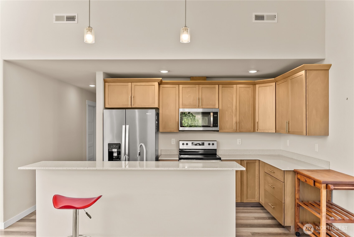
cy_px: 118
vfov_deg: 48.1
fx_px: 265
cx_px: 177
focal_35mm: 27
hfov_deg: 67.6
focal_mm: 26.9
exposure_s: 1/125
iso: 200
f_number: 2.8
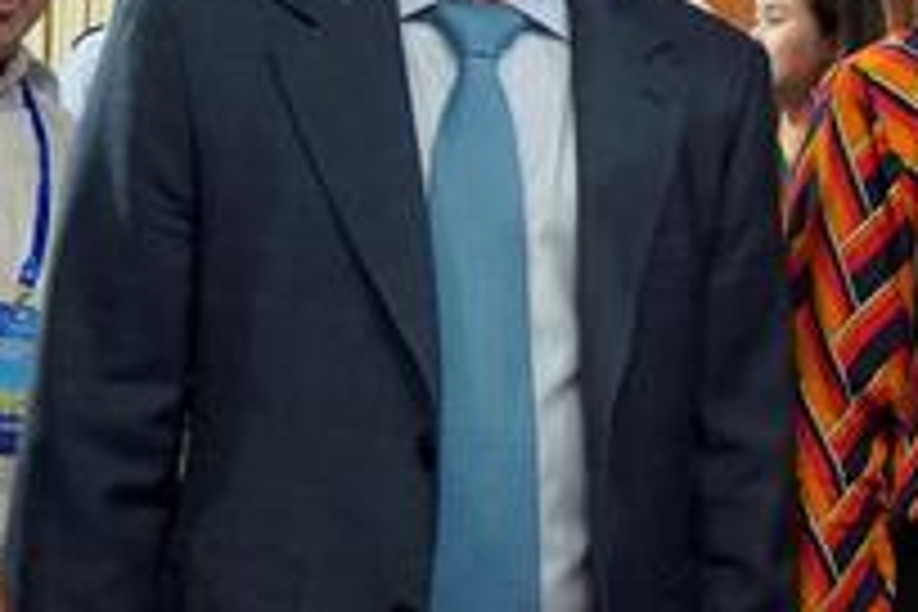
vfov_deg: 9.5
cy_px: 304
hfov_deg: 12.8
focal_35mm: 145
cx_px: 1696
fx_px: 3697
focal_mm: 25
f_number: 4
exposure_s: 1/160
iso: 3200
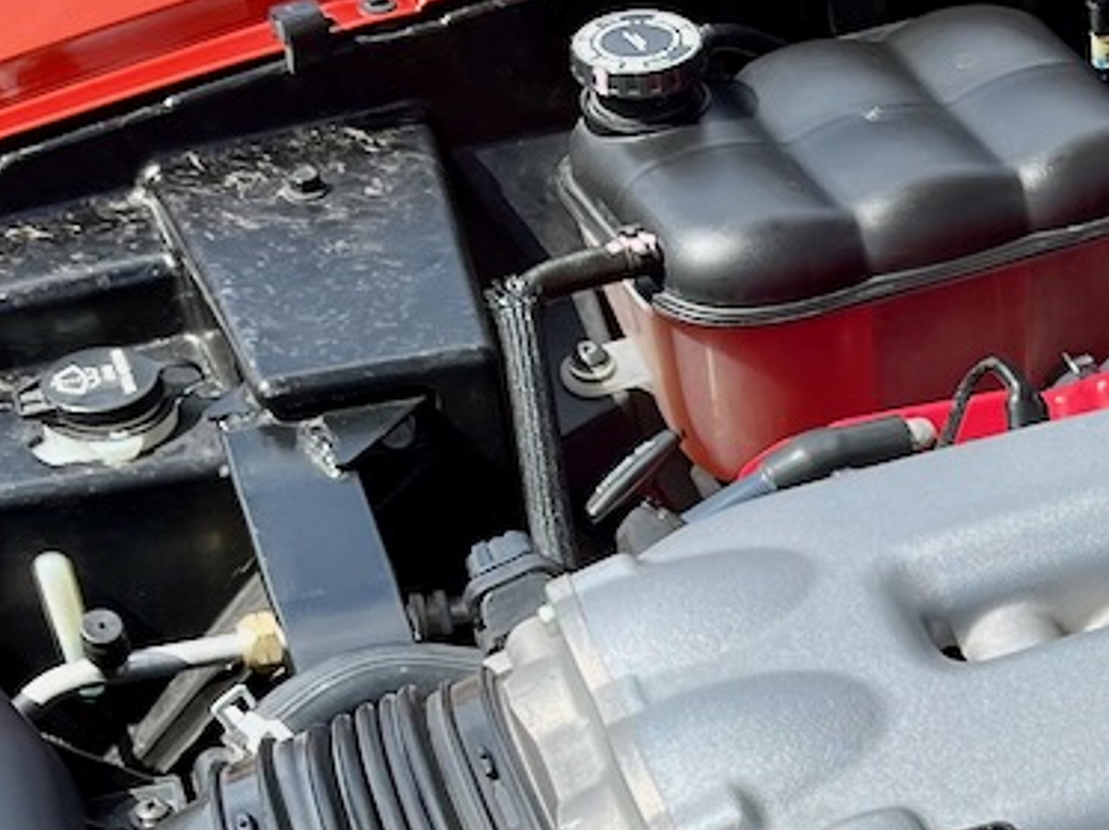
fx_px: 2849
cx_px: 1299
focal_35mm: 89
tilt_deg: -50.1
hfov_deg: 20.7
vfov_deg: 15.6
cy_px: 1150
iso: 50
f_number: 1.6
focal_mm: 5.1
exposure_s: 1/1497
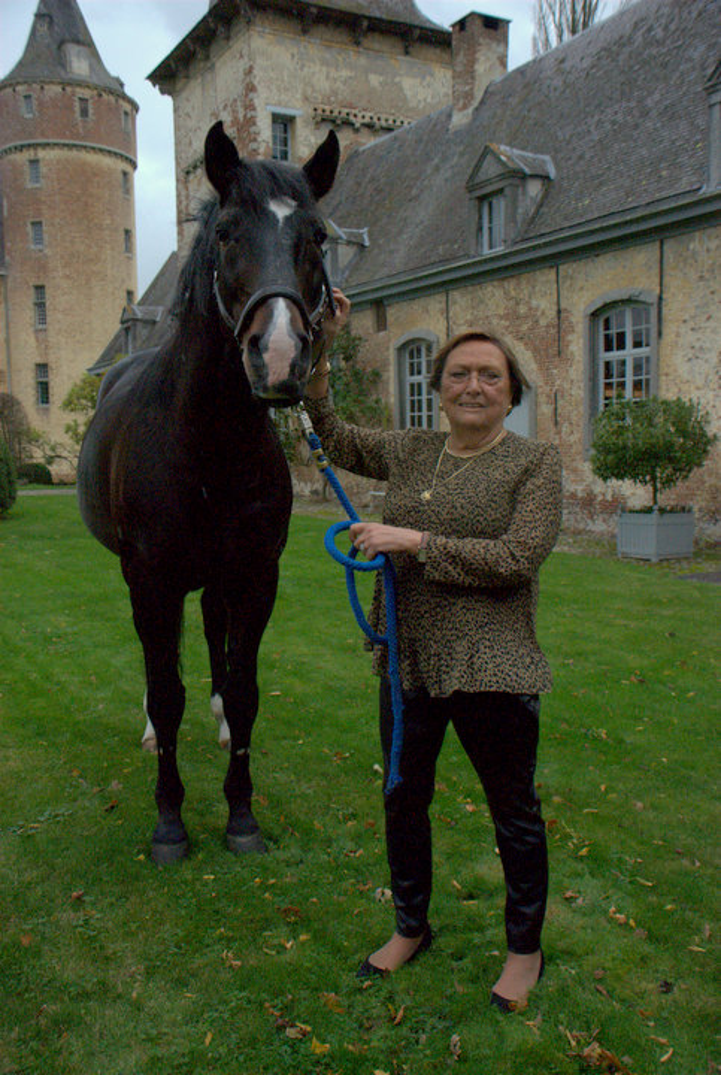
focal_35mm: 33
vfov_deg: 57.1
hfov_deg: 40.1
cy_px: 538
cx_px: 360
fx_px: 987
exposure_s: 1/500
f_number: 3.8
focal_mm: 22
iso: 1600
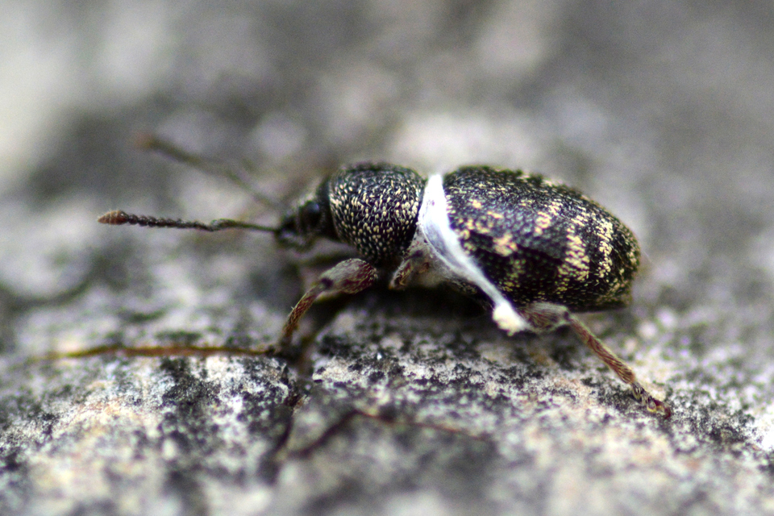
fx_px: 3225
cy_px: 258
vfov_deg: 9.1
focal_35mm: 150
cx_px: 387
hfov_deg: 13.7
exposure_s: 1/1000
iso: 800
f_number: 5.3
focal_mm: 100
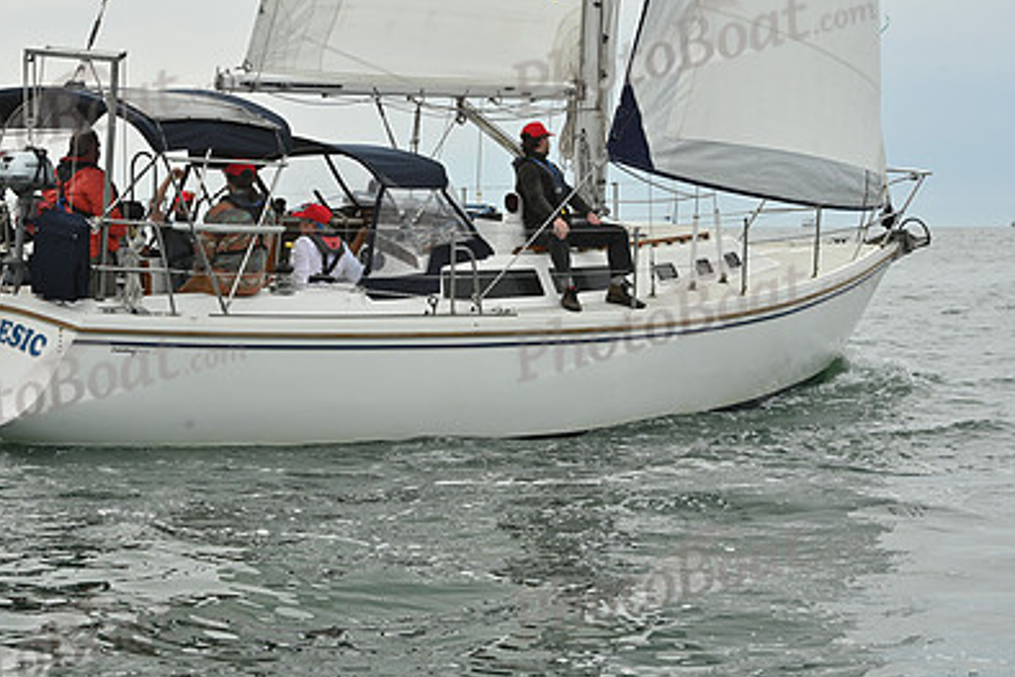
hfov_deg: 19.8
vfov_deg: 13.3
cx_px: 381
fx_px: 2905
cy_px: 218
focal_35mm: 103
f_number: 10
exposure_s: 1/800
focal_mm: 70
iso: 320
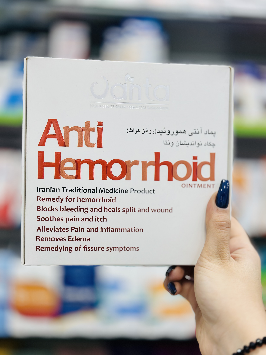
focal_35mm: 48
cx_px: 133
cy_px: 178
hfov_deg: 30.3
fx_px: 492
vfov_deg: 39.7
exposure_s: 1/116
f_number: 1.78
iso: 64
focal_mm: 6.86
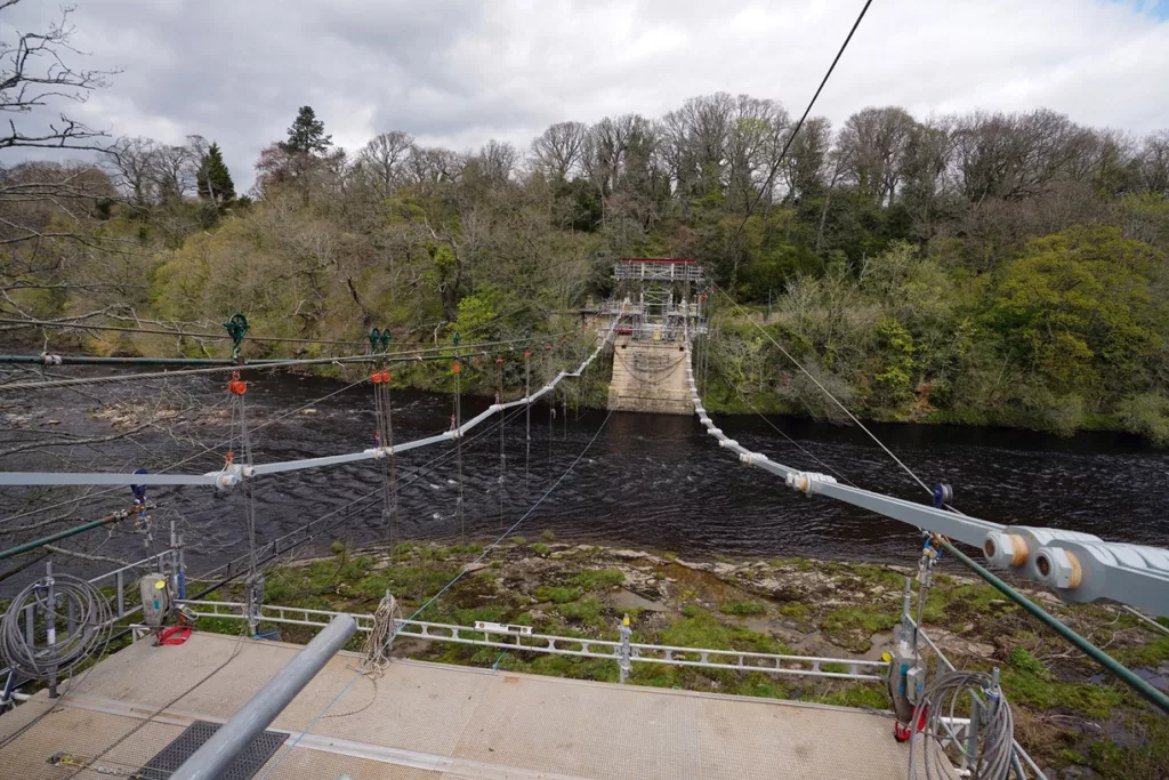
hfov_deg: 96.7
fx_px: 520
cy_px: 390
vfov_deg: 73.8
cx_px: 584
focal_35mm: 16
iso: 80
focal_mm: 16
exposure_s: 1/200
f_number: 6.3
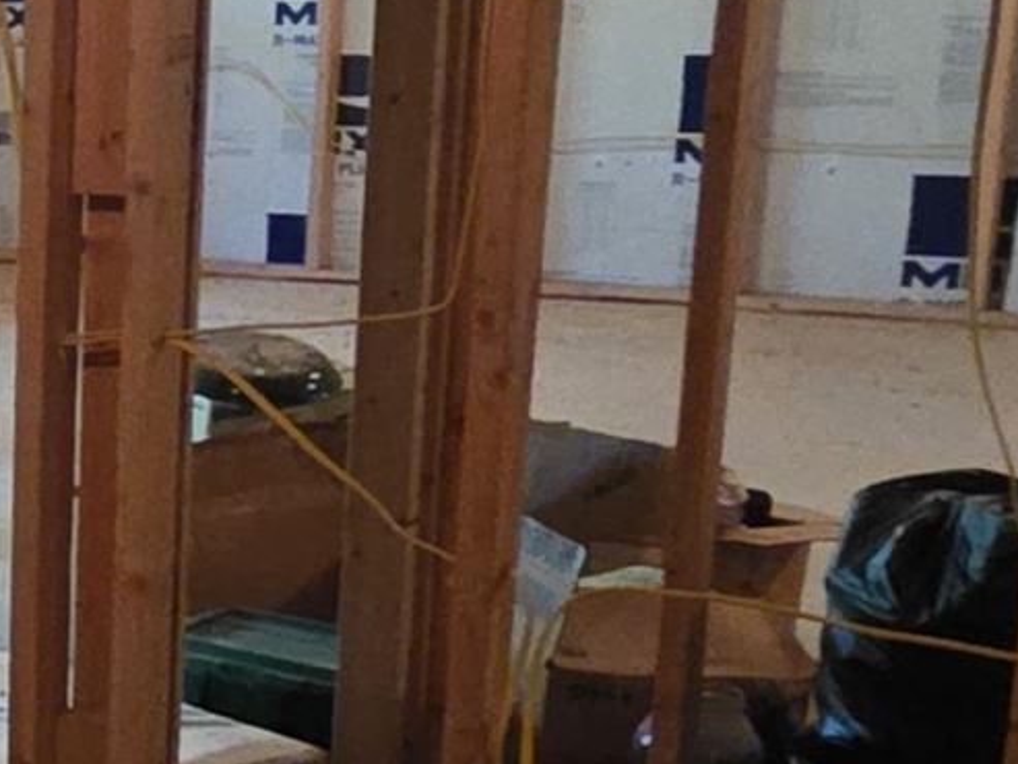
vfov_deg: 18.1
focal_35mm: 81
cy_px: 535
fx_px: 2383
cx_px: -958
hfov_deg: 17.8
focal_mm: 2.2
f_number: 1.9
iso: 1000
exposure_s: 1/60
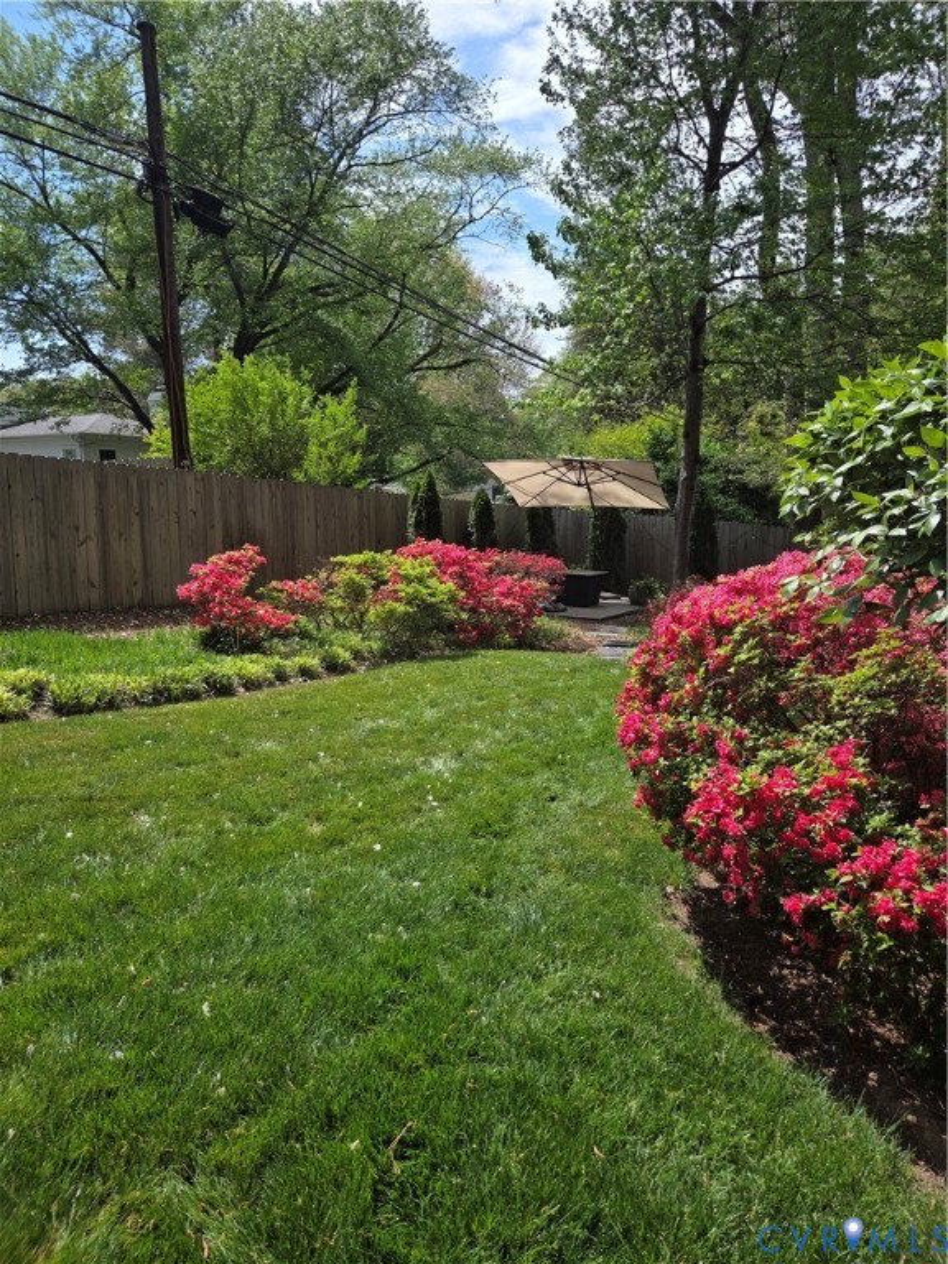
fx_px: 840
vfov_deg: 73.9
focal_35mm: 23
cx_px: 474
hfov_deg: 58.9
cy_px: 632
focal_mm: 5.4
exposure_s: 1/4460
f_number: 1.8
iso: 80
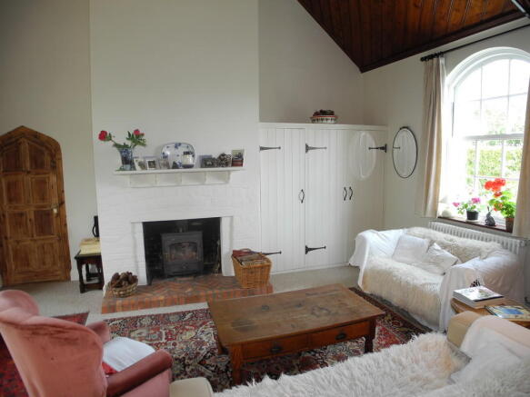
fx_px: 429
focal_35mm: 28
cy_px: 198
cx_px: 265
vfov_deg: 49.7
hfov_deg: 63.5
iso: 100
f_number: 2.8
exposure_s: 1/31.1
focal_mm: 6
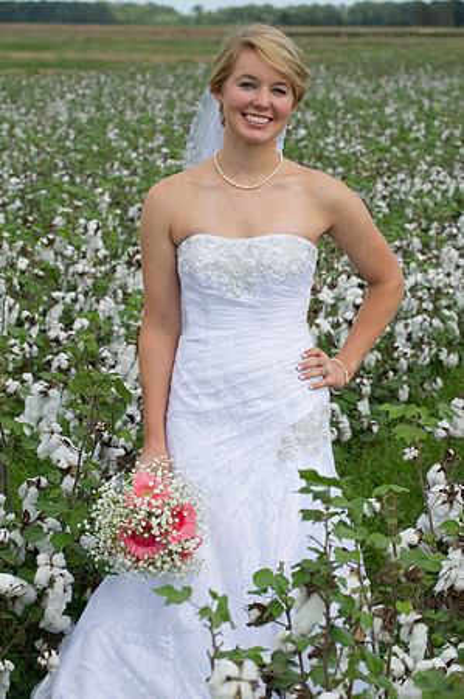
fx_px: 2248
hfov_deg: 11.8
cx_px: 232
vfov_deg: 17.7
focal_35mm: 116
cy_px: 350
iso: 250
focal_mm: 116
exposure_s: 1/250
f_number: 8
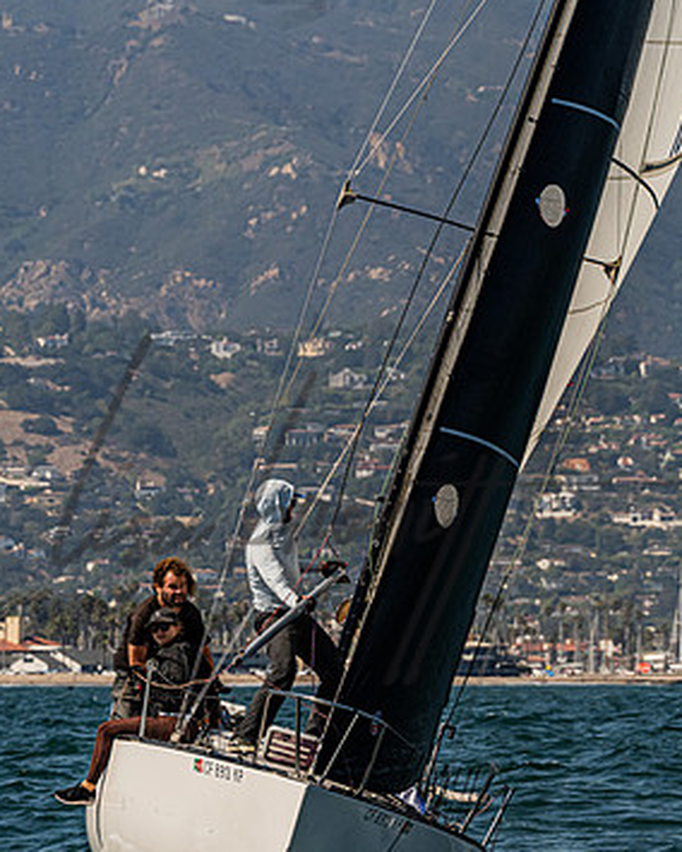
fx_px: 8856
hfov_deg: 4.4
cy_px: 590
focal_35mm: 351
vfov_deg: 5.5
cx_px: 281
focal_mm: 165
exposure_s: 1/2500
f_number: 8
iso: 500
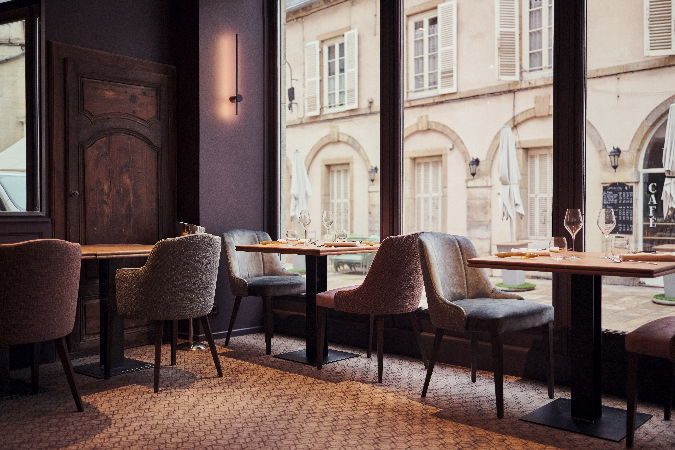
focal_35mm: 35
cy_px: 225
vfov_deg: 37.9
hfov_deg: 54.4
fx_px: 656
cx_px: 338
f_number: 1.6
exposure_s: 1/850
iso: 1250
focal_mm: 23
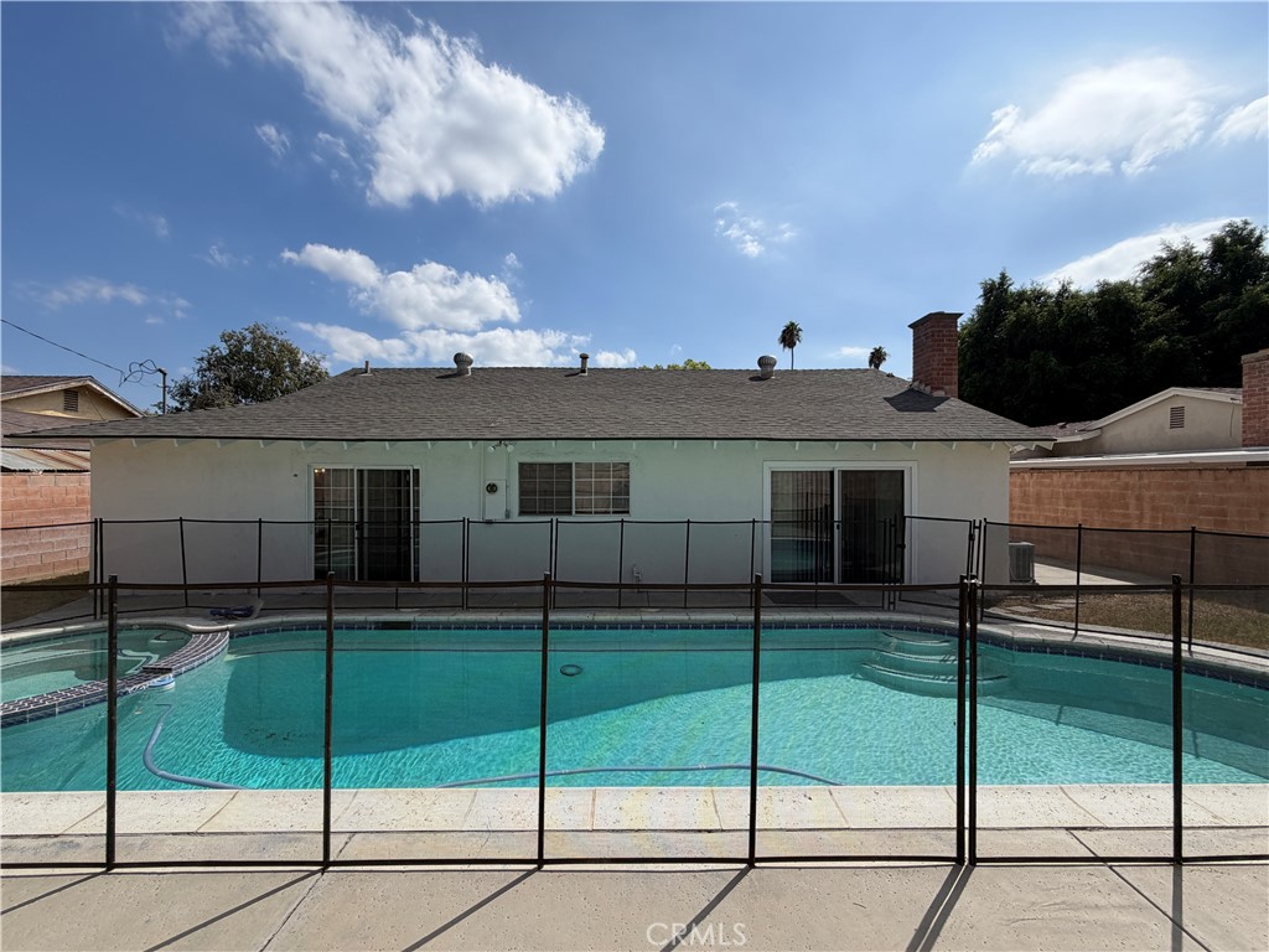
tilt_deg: -0.7
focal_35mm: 14
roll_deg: +0.4
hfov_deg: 102.1
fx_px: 513
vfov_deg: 85.7
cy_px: 476
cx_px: 634
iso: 20
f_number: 2.2
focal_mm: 2.22
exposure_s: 1/1399
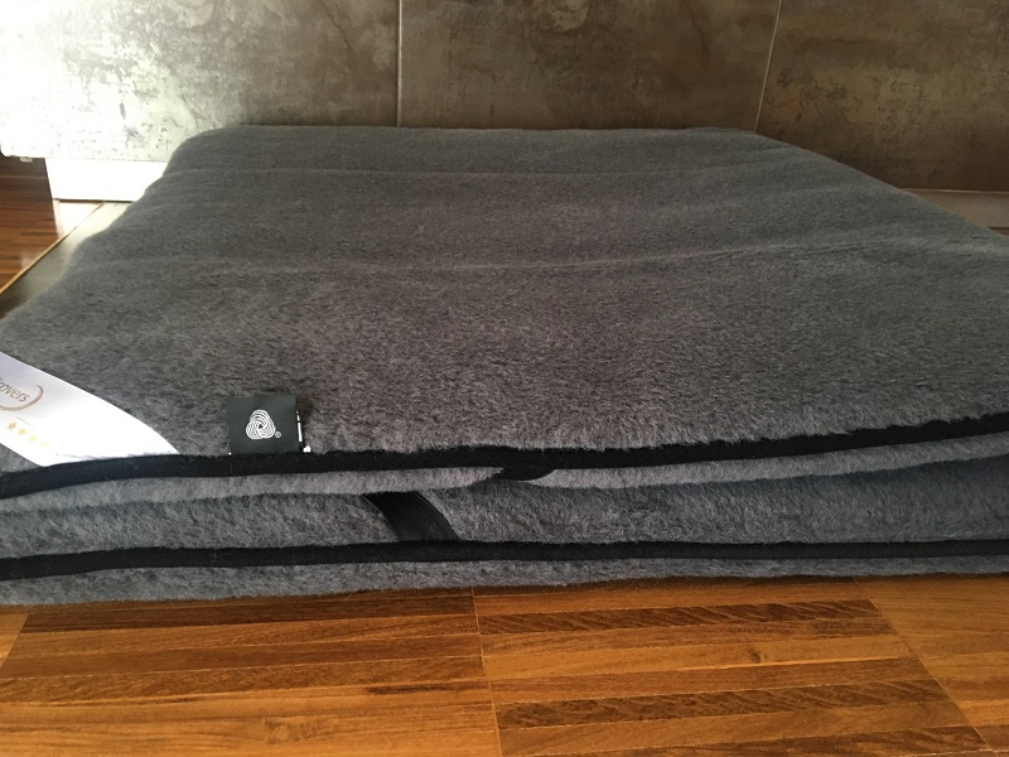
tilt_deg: -23.6
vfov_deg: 48.2
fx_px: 845
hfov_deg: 61.7
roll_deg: -4.8
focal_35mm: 29
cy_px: 378
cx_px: 504
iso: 160
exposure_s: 1/33
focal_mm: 4.15
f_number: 2.2
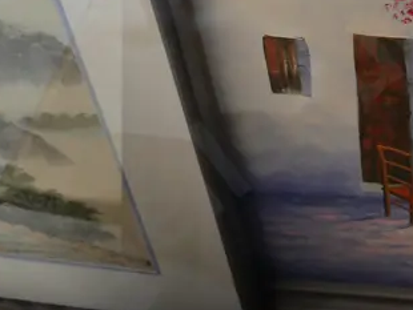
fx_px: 1421
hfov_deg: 16.3
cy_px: 58
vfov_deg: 12.4
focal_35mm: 119
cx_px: 374
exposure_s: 1/60
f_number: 4
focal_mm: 18
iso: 1600
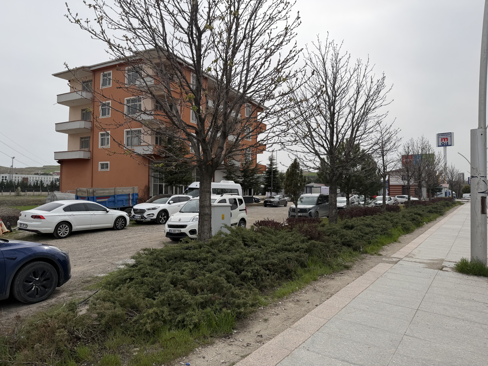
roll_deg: -1.7
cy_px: 183
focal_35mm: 24
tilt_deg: +2.7
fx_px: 338
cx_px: 244
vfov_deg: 56.8
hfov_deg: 71.6
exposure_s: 1/8130
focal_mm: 6.76
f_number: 1.78
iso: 80
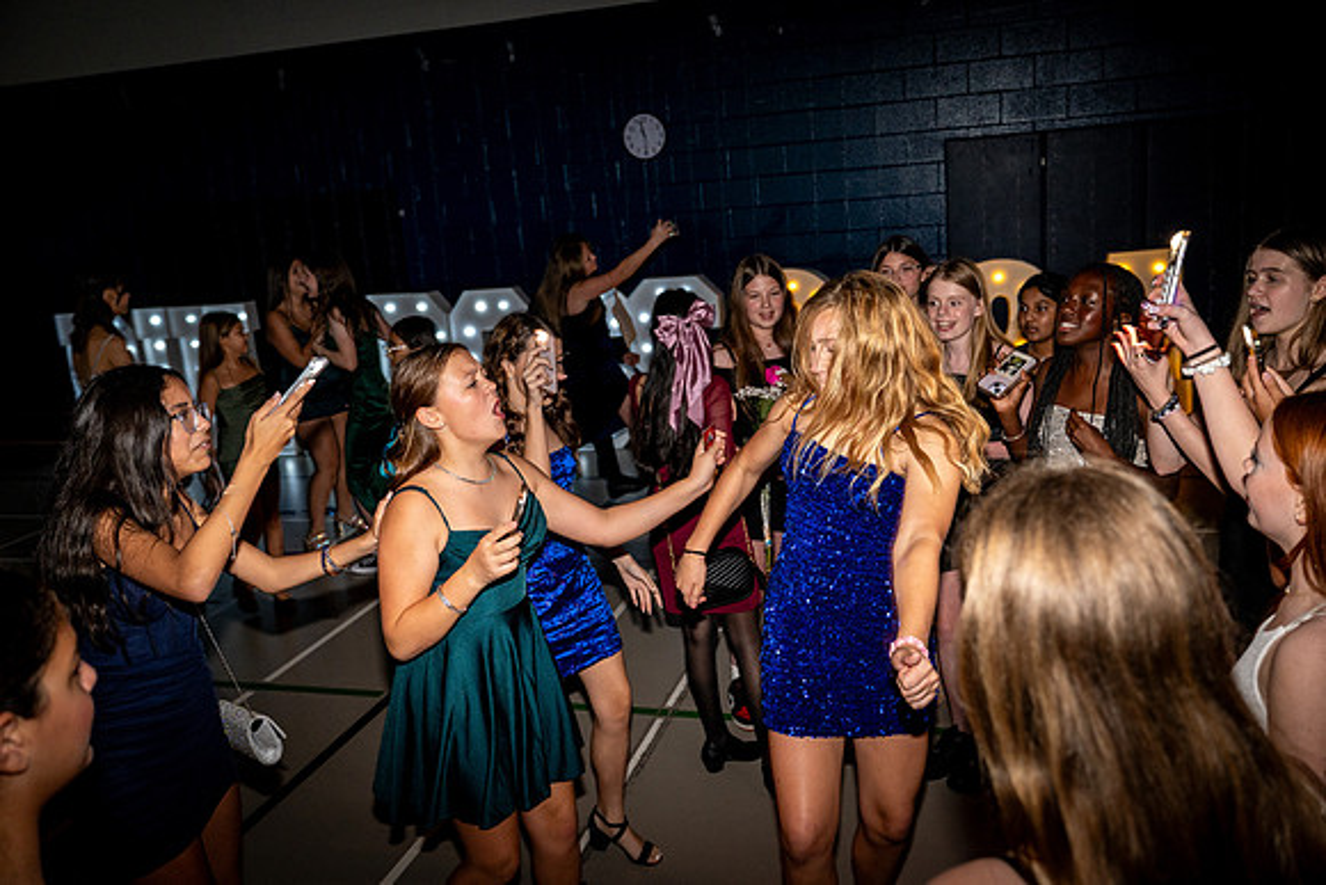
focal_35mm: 31
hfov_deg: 60.3
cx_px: 663
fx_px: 1142
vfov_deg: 42.3
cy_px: 442
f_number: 4
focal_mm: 31
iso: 1250
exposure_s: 1/100
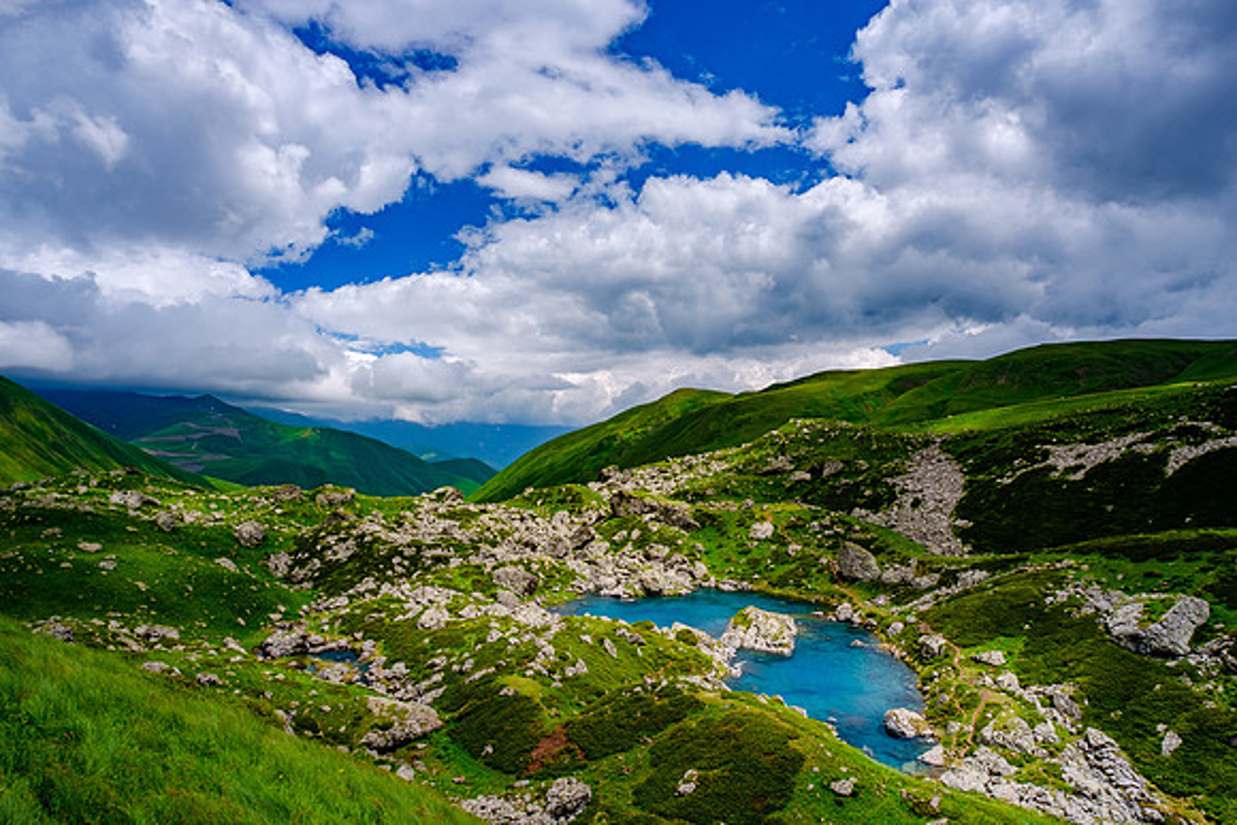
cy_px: 402
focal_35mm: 19
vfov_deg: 63.3
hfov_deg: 85.4
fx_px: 670
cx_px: 634
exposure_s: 1/50
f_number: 8
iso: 160
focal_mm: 12.6
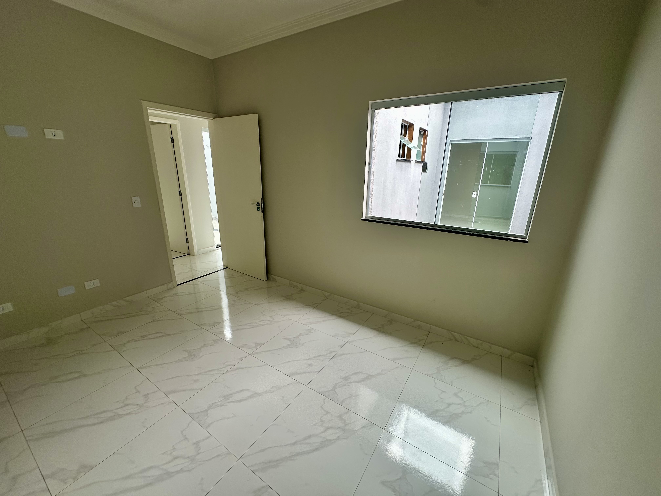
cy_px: 248
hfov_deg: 102.1
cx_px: 330
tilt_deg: -17.5
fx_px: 267
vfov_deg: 85.7
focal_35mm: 14
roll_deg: -0.5
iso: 40
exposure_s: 1/156
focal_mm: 2.22
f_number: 2.2
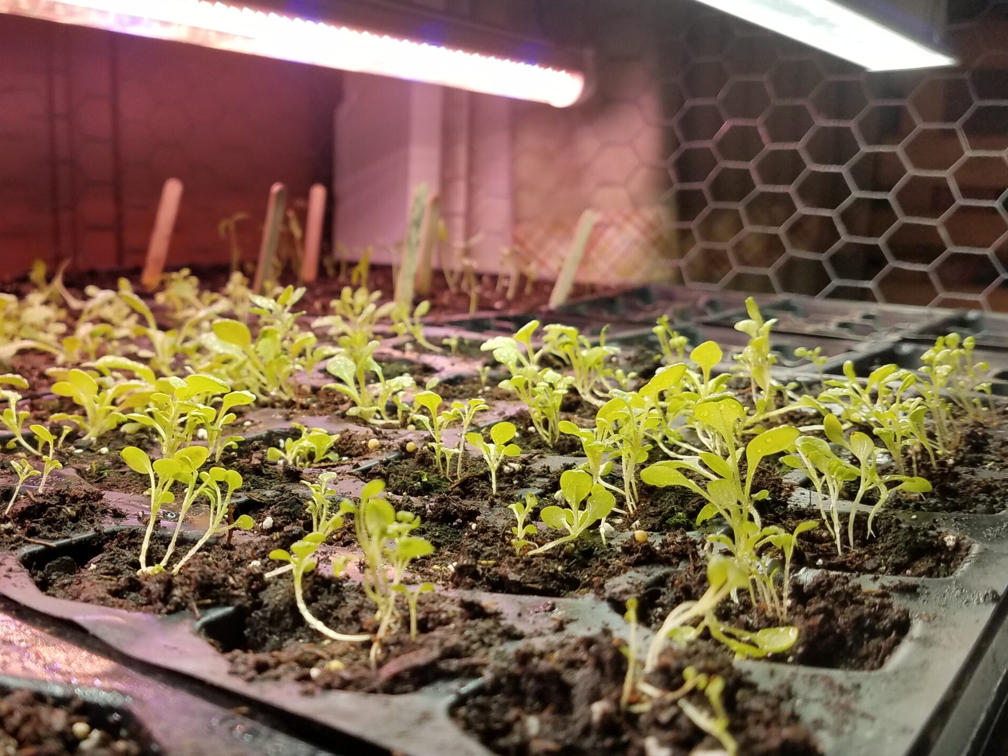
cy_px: 375
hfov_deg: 52.0
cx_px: 367
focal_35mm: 35
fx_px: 1019
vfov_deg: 40.7
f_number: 1.7
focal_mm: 4.2
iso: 40
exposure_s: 1/276
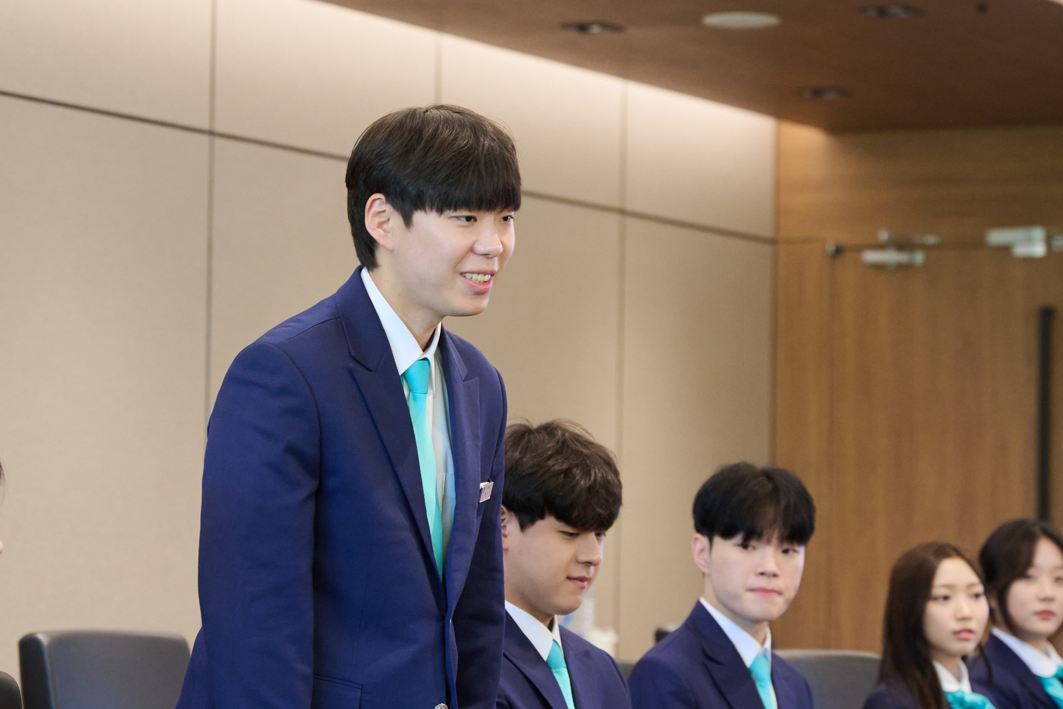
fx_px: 3957
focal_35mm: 134
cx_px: 455
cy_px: 428
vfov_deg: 10.2
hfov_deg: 15.3
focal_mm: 70
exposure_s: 1/160
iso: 1250
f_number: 3.5
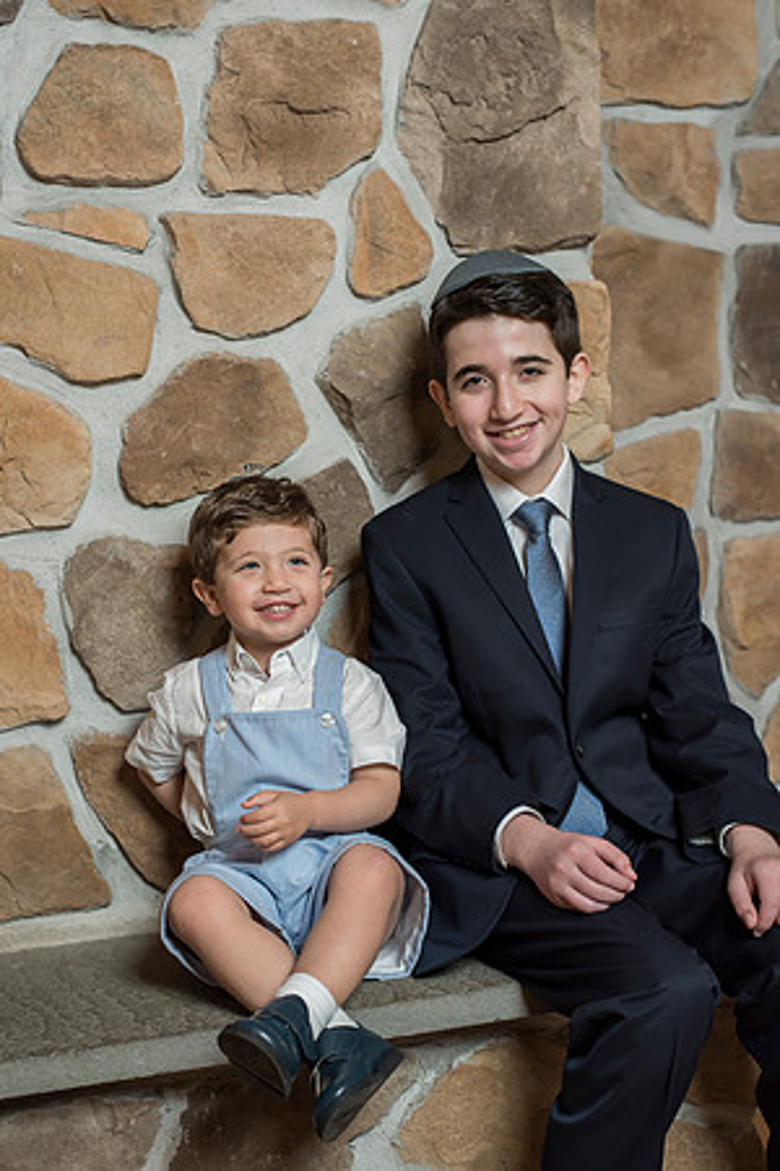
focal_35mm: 50
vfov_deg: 39.6
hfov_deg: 27.0
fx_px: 1625
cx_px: 390
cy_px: 586
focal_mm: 50
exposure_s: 1/125
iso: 800
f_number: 4
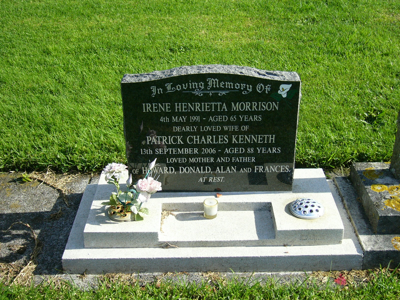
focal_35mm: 45
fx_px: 520
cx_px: 200
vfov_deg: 32.2
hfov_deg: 42.1
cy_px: 150
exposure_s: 1/500
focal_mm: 7.5
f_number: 3.2
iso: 50
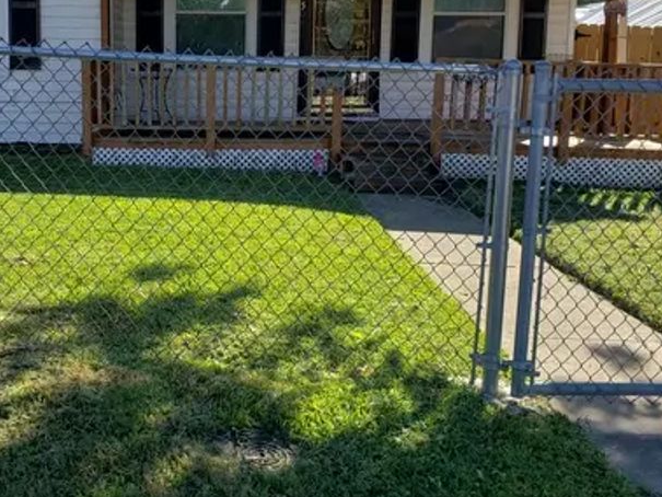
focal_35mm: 44
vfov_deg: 32.5
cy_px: 153
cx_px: 191
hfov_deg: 42.0
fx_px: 842
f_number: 2.4
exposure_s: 1/887
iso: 50
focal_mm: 4.3
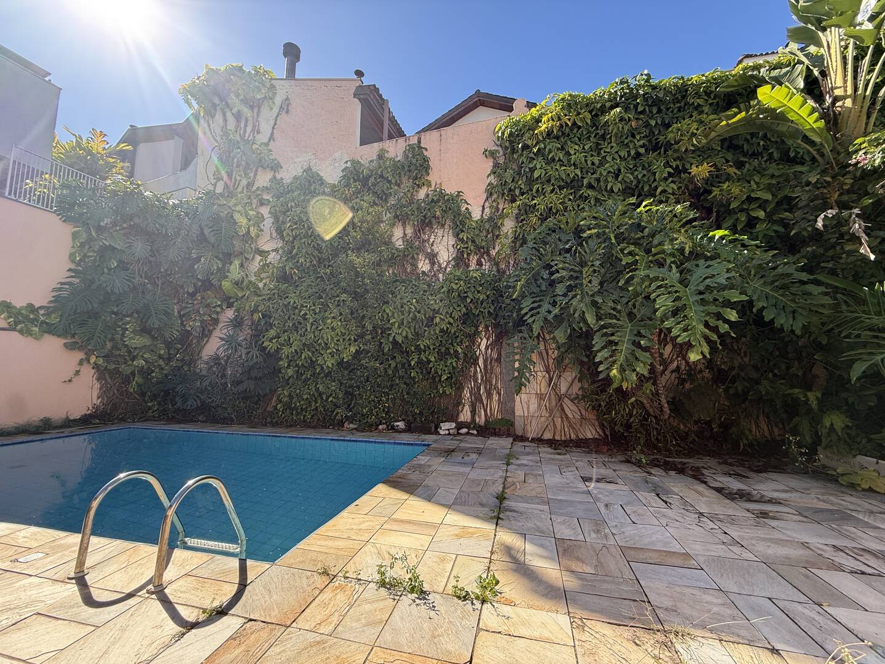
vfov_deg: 85.7
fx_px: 358
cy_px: 332
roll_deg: -0.8
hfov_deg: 102.1
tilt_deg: +7.3
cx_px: 442
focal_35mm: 14
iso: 64
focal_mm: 2.22
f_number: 2.2
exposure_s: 1/498
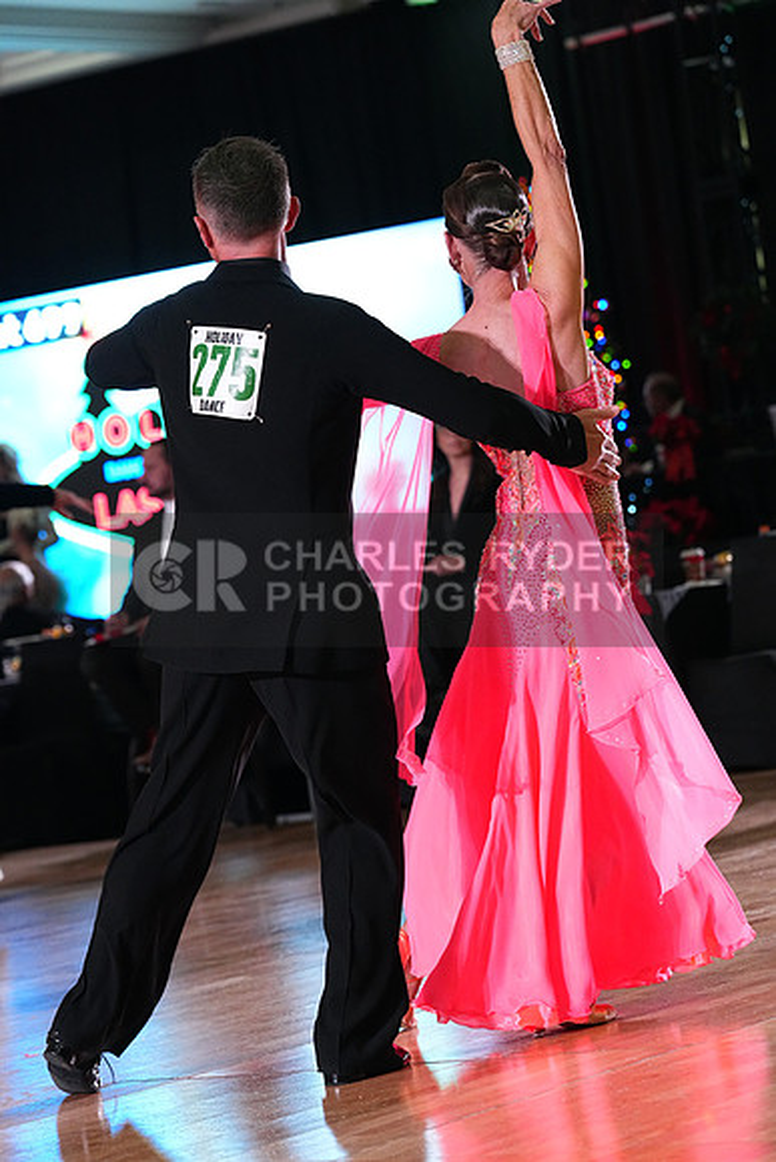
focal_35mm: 129
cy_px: 581
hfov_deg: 10.6
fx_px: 4168
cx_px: 388
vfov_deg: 15.9
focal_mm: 129
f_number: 5
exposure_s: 1/400
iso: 6400
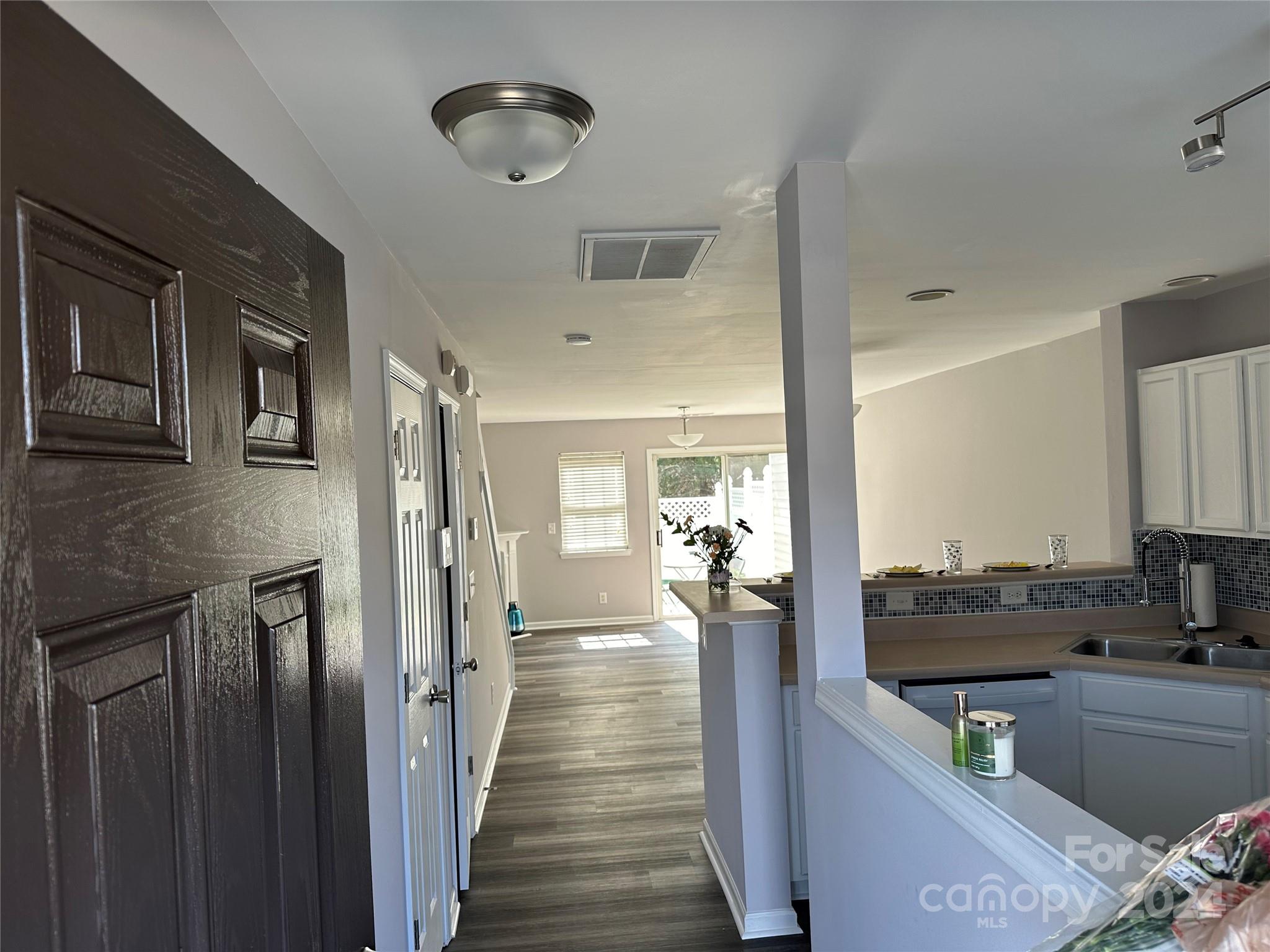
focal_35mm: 24
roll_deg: +2.2
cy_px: 476
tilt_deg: -0.1
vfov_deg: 56.8
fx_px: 881
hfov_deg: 71.6
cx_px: 635
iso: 64
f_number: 1.78
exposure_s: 1/121
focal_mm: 6.86
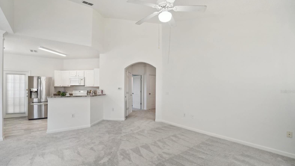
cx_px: 147
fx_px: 125
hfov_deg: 99.4
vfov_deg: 66.9
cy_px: 91
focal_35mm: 16
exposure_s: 1/125
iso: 400
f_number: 4
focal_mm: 10
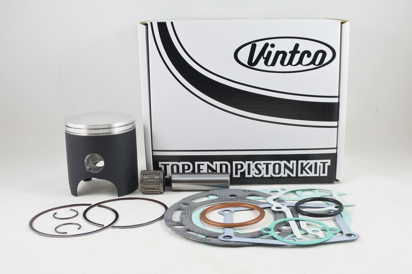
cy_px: 137
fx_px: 355
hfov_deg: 60.3
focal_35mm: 31
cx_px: 206
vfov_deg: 42.3
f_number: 3.8
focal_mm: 11.8
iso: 400
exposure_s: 1/125
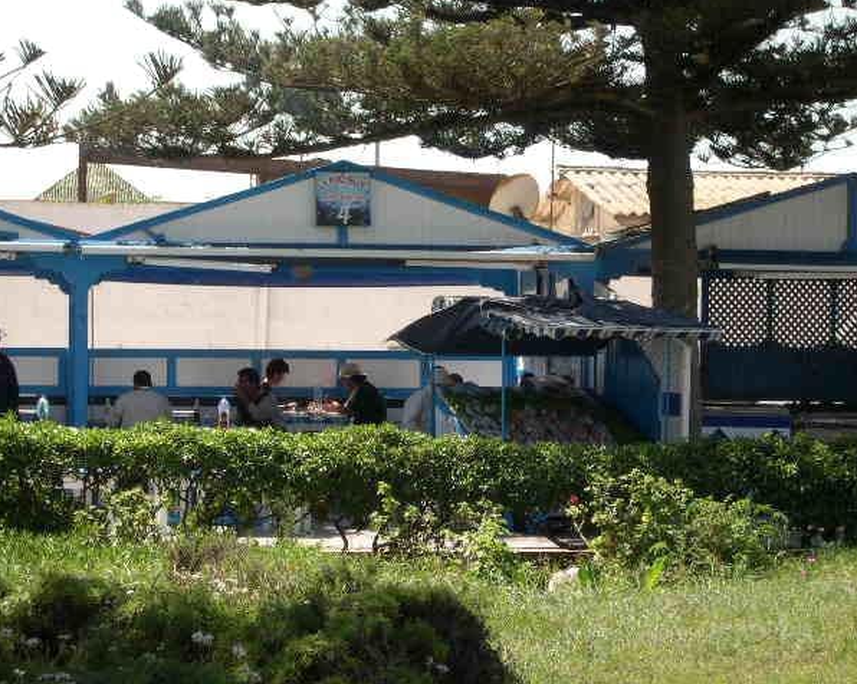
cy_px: 341
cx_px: 410
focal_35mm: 107
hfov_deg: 18.0
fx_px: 2712
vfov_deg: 14.4
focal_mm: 21.6
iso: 100
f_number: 4.8
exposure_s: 1/290
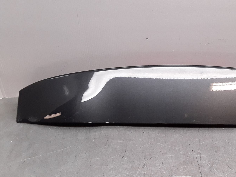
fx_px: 293
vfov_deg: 33.6
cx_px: 177
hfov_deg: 42.5
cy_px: 90
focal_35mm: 43
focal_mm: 2.91
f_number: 1.9
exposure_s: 1/100
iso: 64
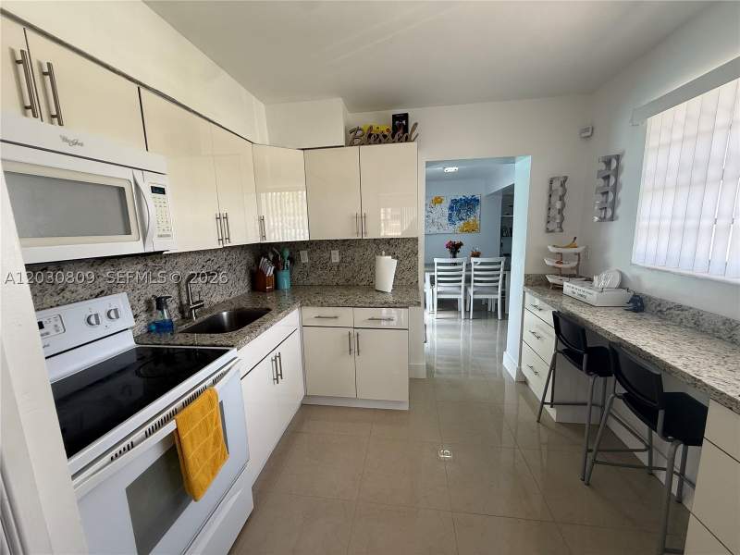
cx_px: 370
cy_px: 278
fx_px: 299
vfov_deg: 85.7
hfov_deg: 102.1
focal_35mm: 14
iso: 100
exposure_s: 1/99
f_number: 2.2
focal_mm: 2.22
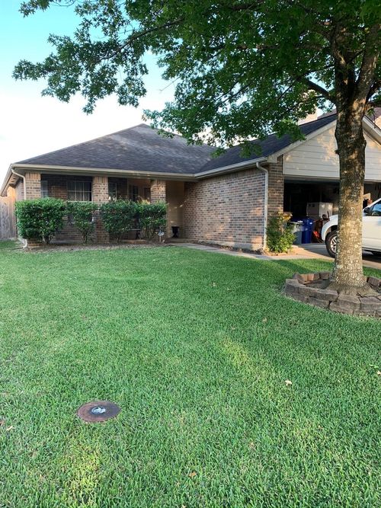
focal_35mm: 26
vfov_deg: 67.3
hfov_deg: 53.0
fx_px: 382
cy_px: 254
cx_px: 190
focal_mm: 4.25
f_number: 1.8
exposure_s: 1/122
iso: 32
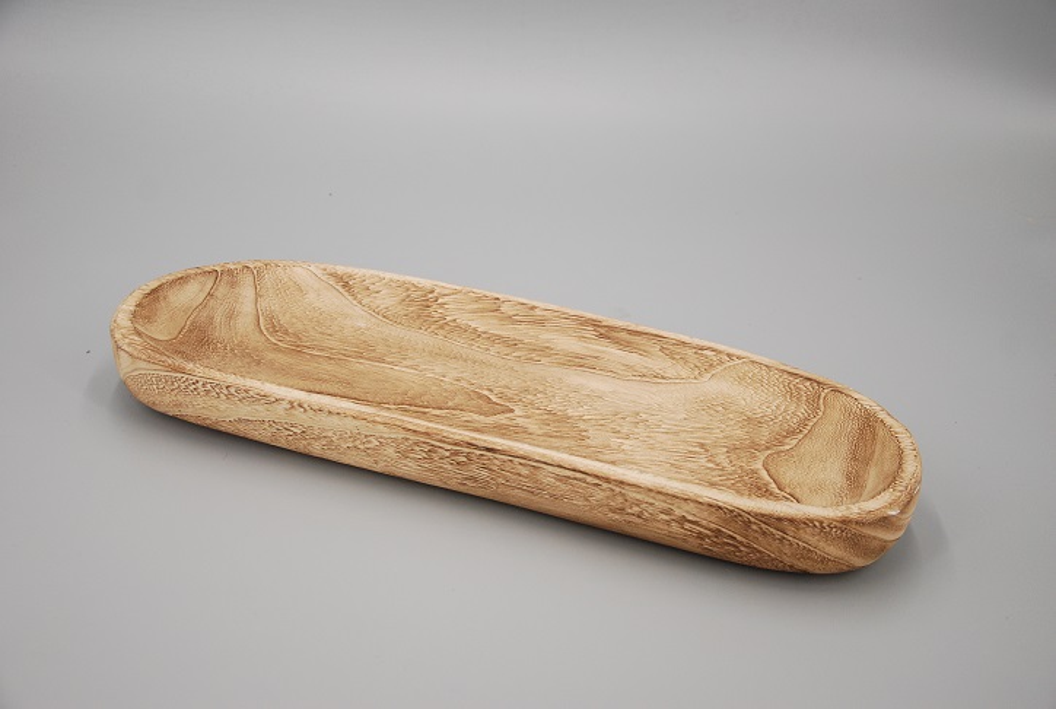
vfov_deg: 25.9
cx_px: 528
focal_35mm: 52
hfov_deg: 37.8
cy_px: 354
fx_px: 1543
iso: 400
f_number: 4.5
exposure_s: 1/250
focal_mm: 35
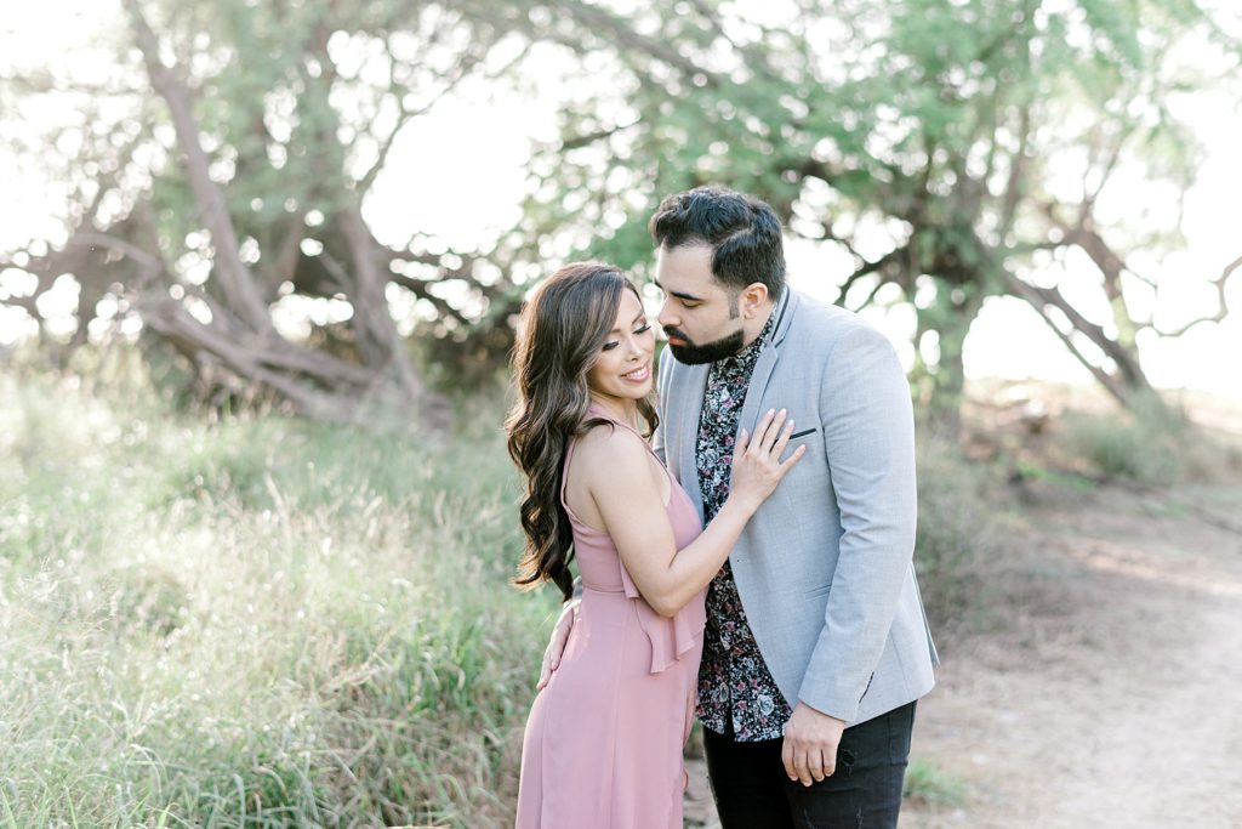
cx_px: 621
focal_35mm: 58
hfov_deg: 34.5
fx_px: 2001
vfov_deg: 23.4
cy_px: 414
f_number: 2.2
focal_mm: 58
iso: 200
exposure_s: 1/500
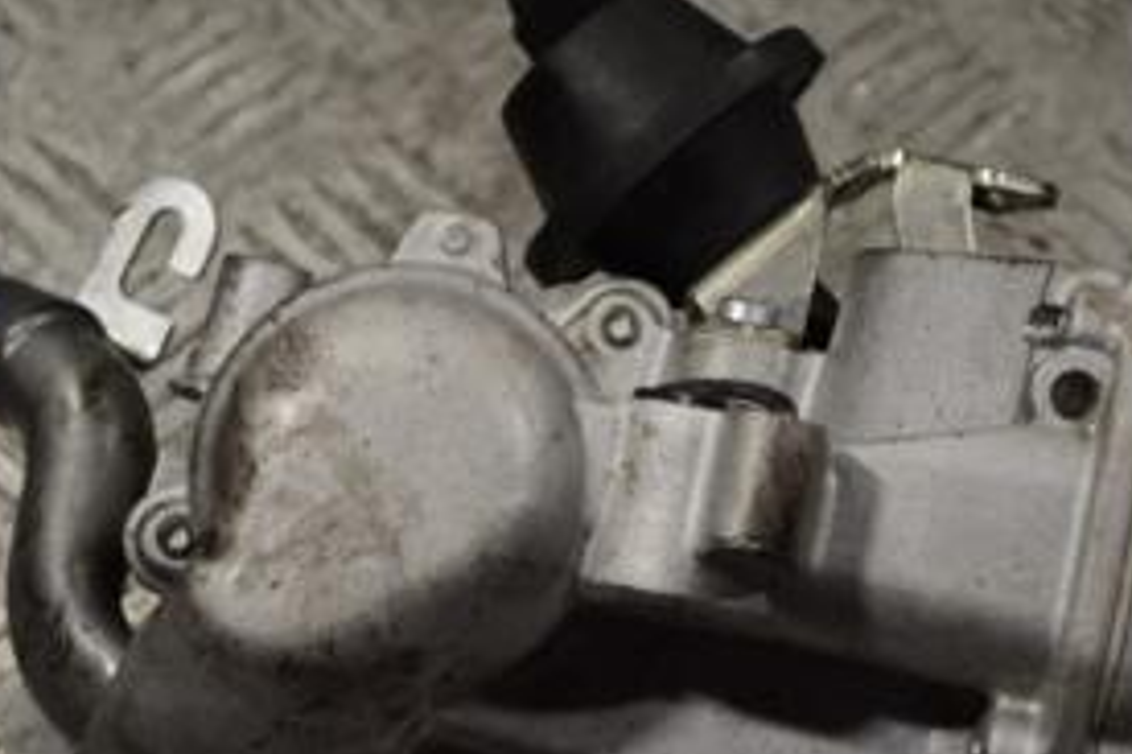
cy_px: 523
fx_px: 4117
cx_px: 716
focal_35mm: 131
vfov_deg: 10.4
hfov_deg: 15.6
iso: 100
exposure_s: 1/50
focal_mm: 40
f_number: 5.3
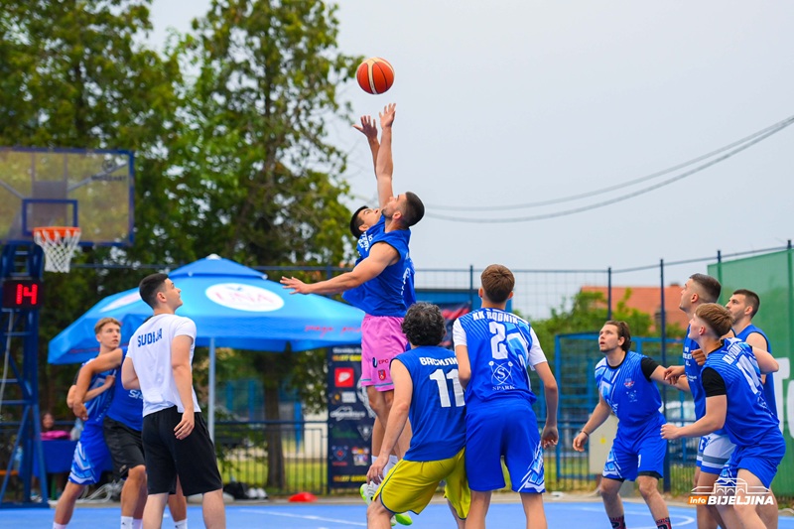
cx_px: 397
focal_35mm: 112
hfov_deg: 18.3
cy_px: 264
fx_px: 2470
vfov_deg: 12.2
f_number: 2.8
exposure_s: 1/800
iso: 1250
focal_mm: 112
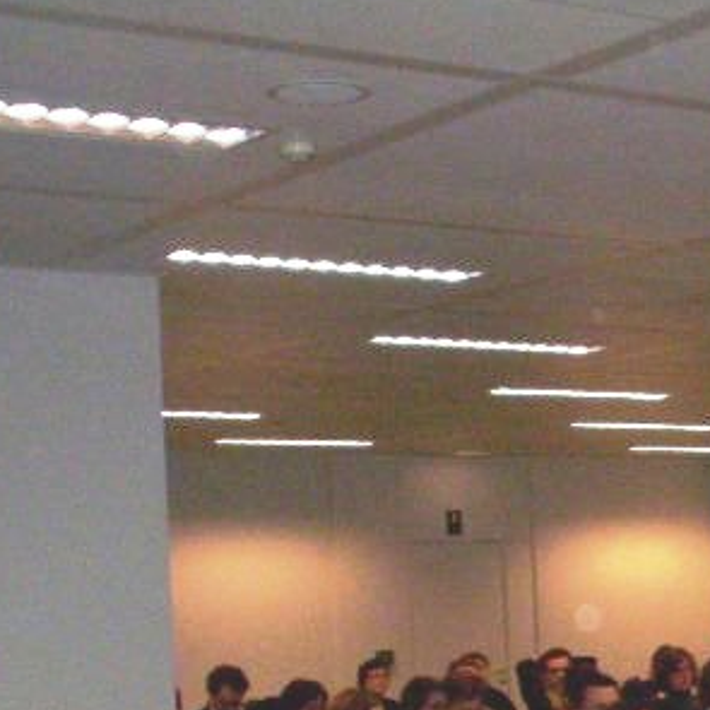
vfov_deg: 18.3
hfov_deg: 17.8
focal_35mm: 93
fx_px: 2158
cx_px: 838
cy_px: 691
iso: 140
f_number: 4.5
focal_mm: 4.99
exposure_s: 1/60
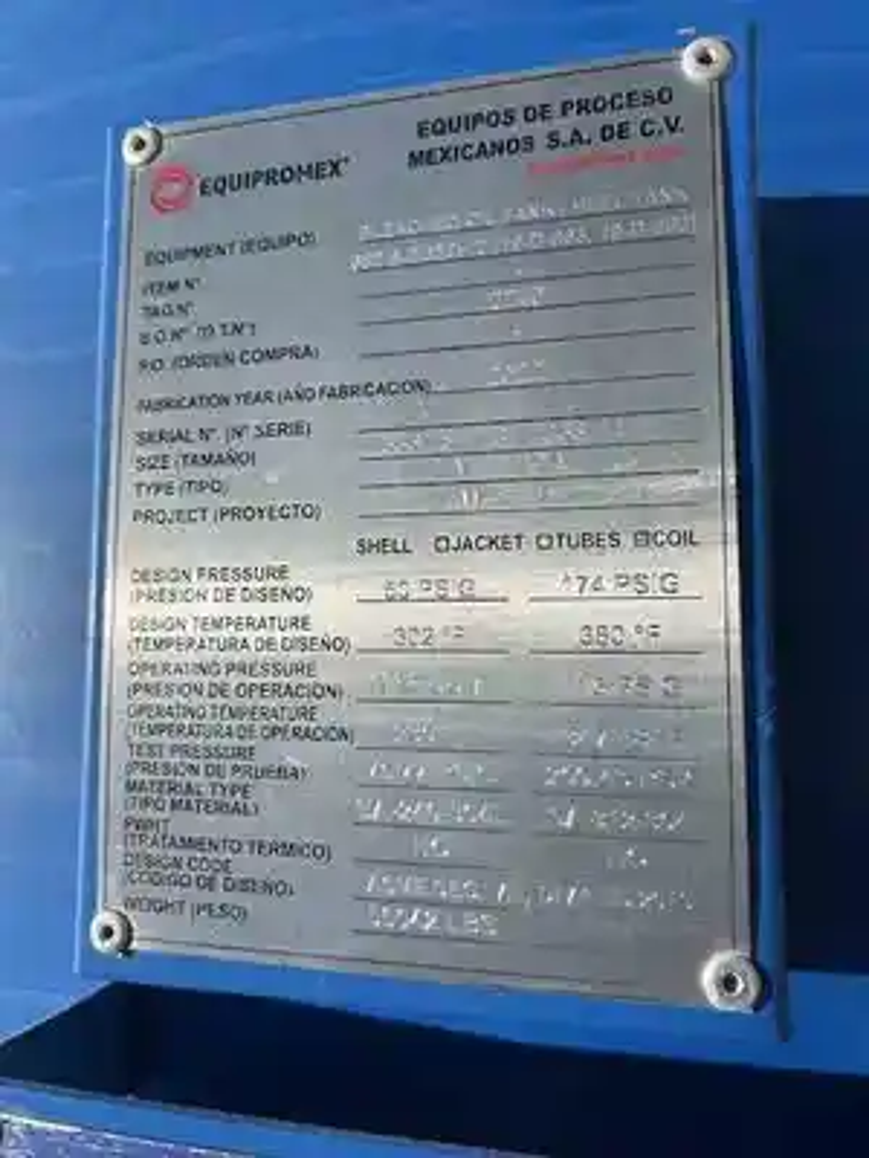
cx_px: 434
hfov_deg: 53.1
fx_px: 870
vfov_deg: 67.3
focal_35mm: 26
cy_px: 579
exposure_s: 1/10309
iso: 50
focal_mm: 5.7
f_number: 1.5
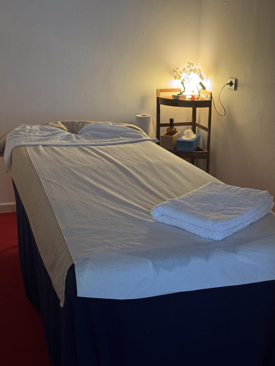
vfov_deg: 38.9
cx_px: 139
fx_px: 519
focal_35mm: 49
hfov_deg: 29.7
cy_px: 179
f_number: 1.78
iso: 400
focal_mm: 6.76
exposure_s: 1/40
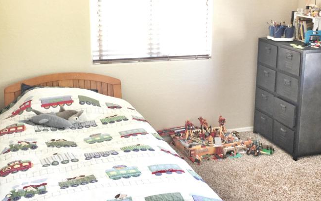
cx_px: 190
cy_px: 69
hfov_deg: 41.7
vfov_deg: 26.7
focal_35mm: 48
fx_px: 420
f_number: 2.2
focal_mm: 4.15
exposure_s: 1/15
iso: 125
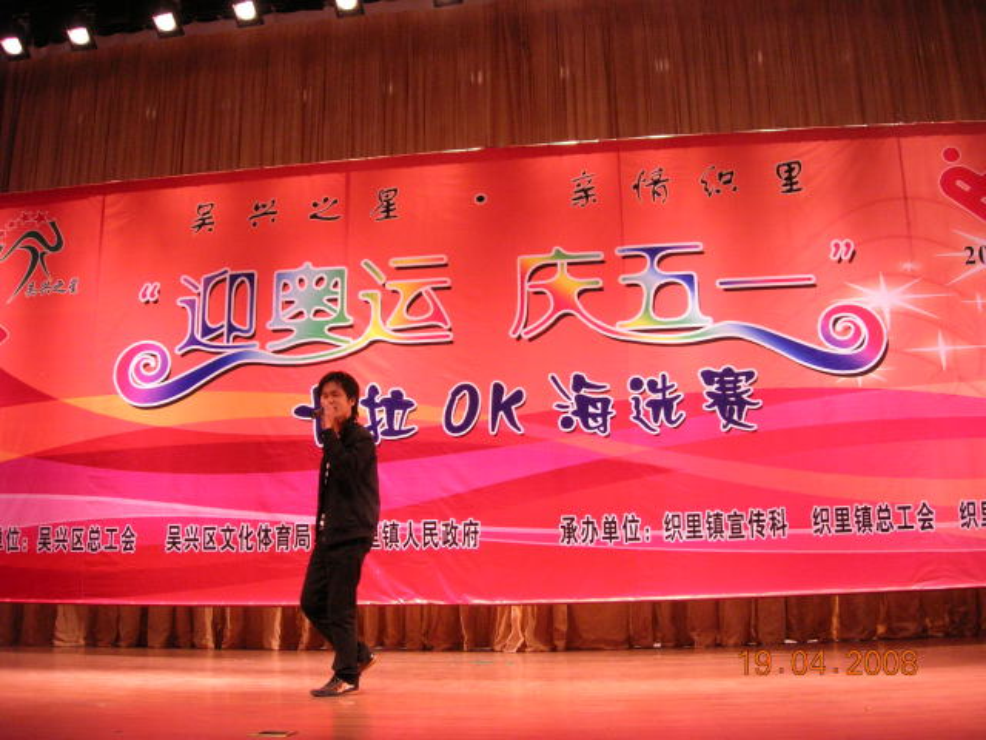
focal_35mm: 38
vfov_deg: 37.7
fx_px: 1082
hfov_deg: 49.0
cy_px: 370
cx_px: 493
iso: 400
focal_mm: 7.8
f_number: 2.8
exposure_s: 1/230
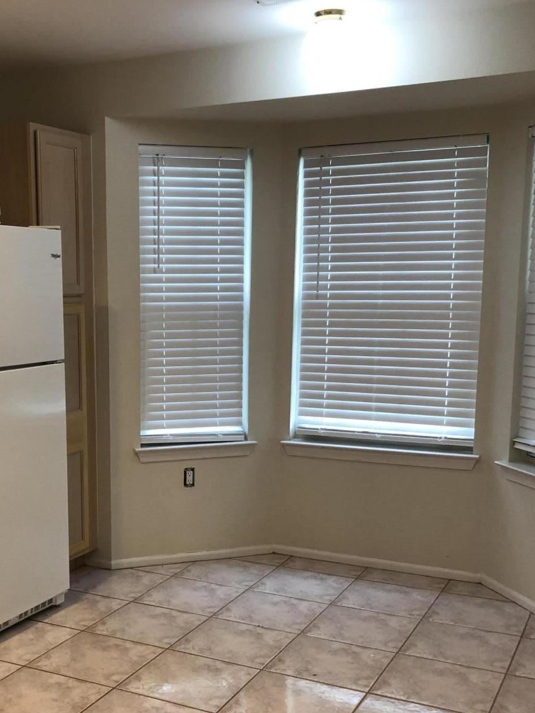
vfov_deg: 42.7
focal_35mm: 44
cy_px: 438
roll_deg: +1.2
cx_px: 156
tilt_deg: -8.0
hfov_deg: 32.5
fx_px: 907
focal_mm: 4
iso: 32
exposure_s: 1/30
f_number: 1.8
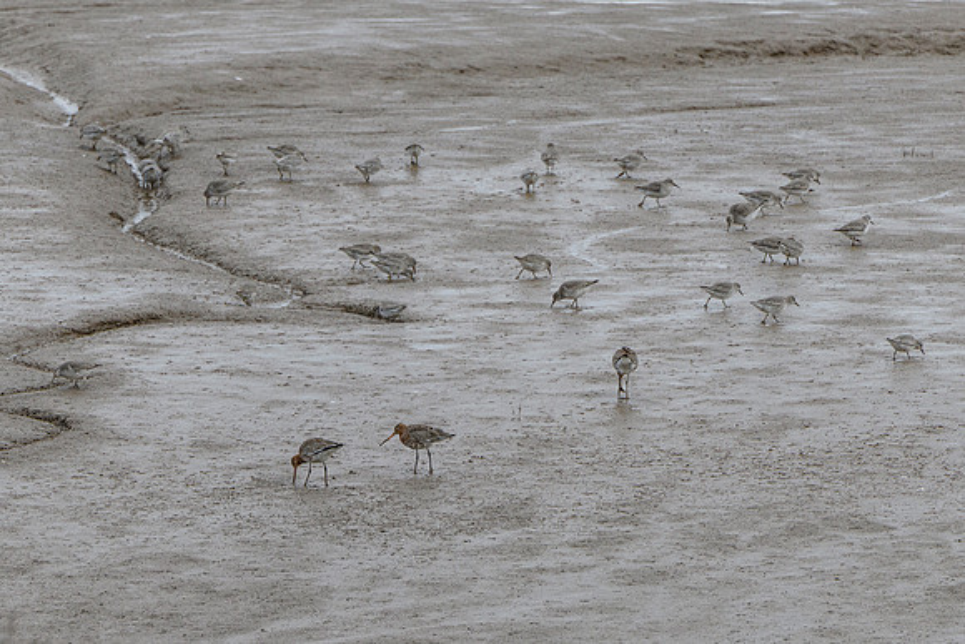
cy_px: 479
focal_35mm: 676
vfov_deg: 2.0
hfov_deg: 3.1
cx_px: 374
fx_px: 18116
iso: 720
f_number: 6.3
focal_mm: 400
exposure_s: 1/1600
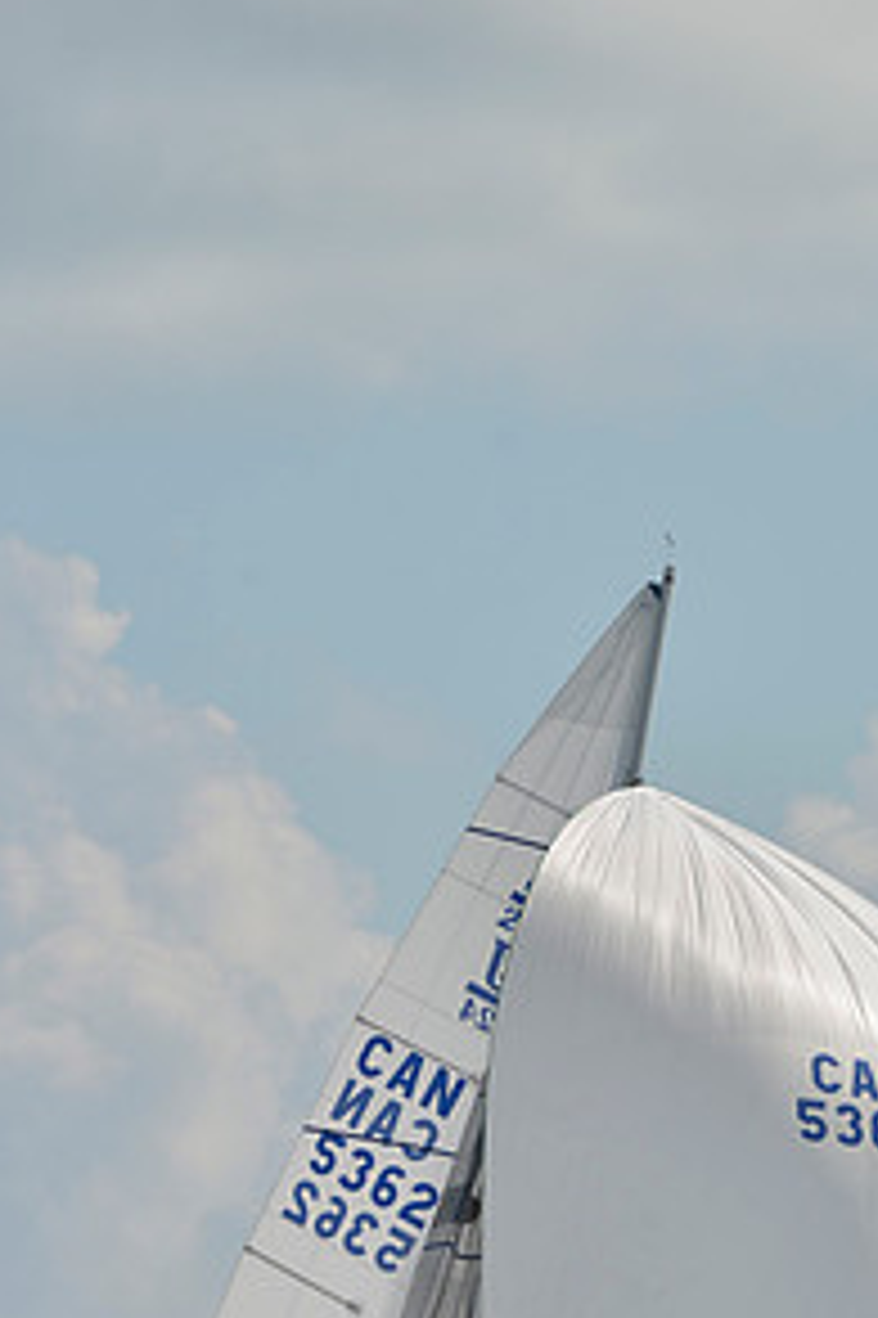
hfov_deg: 2.3
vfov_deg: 3.5
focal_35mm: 594
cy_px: 1233
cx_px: 718
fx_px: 21755
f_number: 8
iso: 200
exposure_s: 1/1000
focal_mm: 300
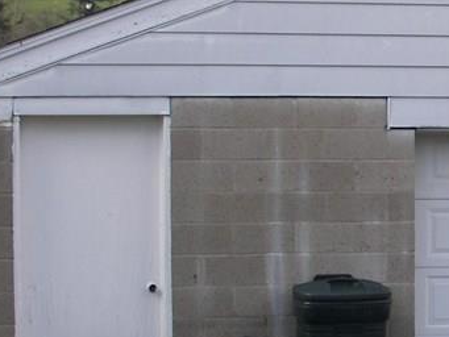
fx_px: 2141
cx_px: 446
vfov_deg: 9.0
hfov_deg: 11.8
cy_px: 230
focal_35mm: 165
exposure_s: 1/250
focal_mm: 9.2
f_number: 2.8
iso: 50
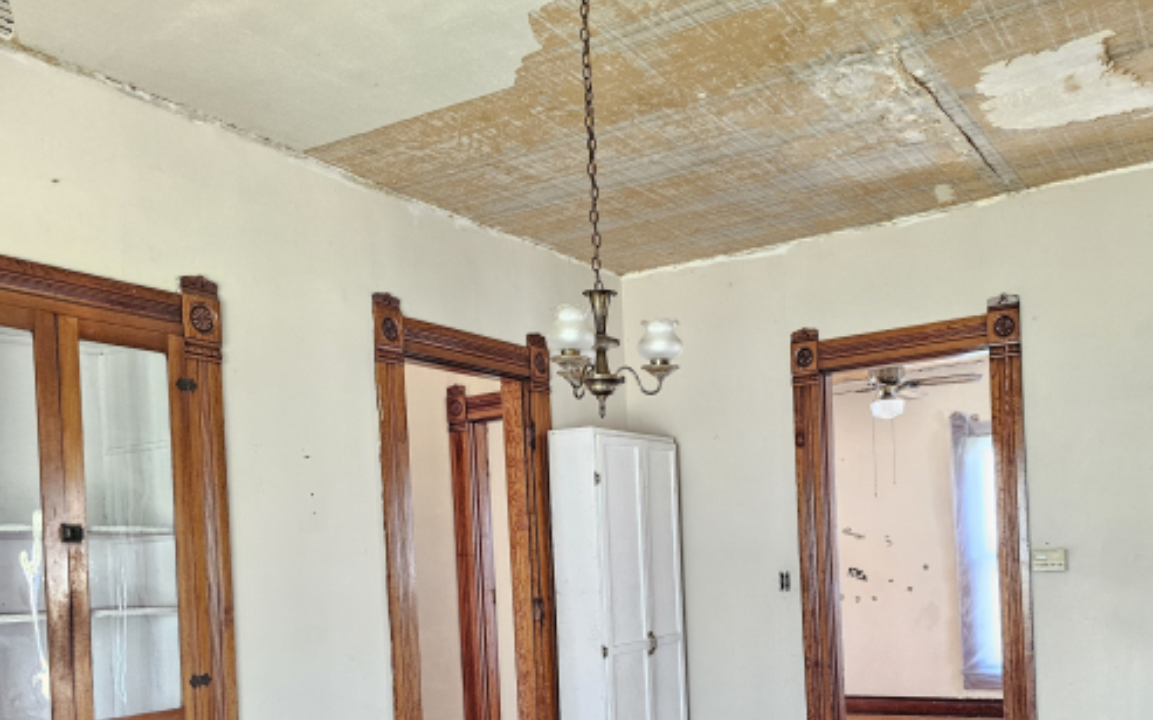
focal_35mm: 33
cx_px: 668
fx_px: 1037
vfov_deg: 37.1
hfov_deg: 57.9
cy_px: 561
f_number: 1.7
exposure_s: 1/60
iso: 500
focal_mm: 6.3
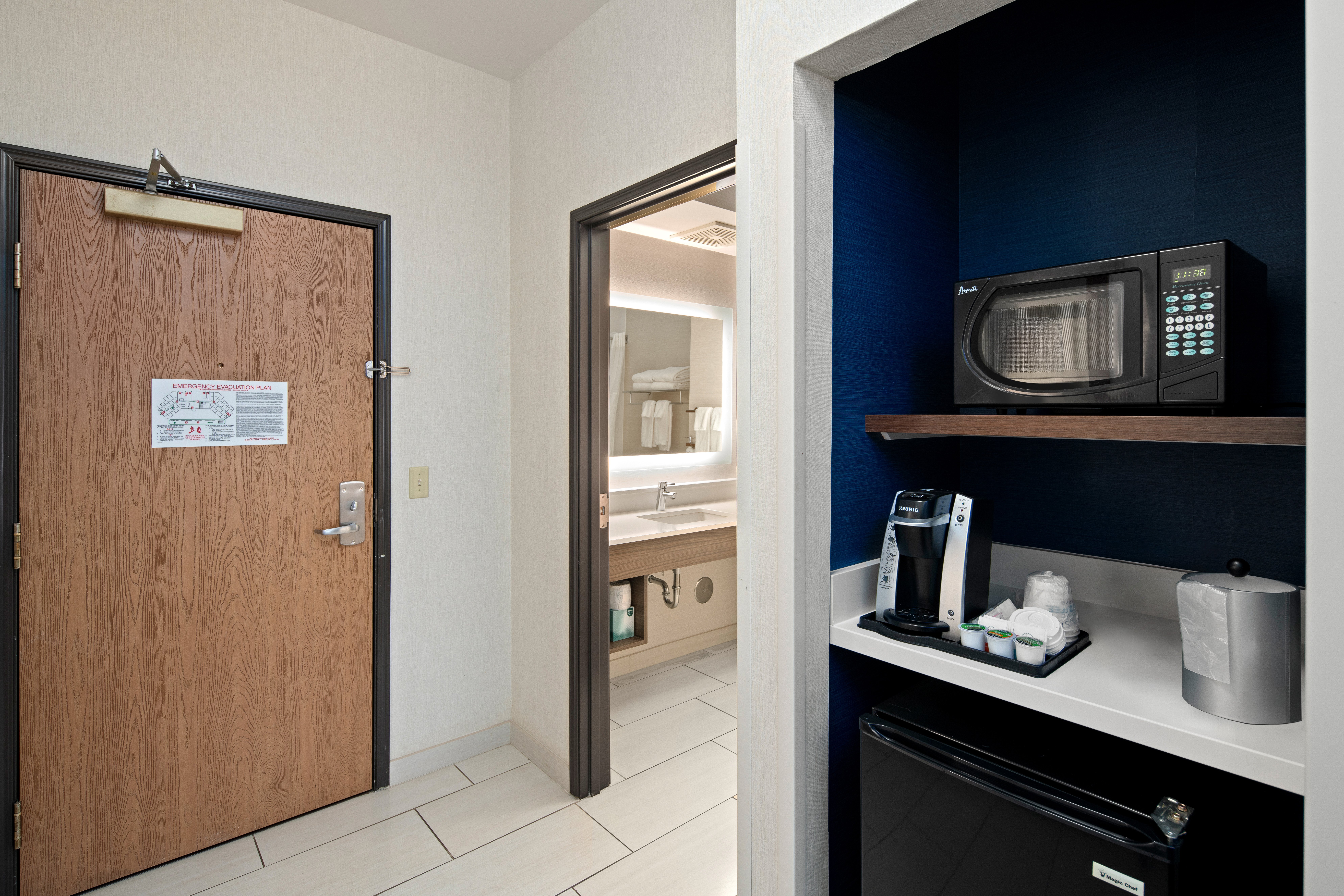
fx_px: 635
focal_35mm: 17
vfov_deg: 70.5
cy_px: 448
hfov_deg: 93.3
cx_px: 672
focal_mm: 17
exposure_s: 1/1.25
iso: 250
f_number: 8
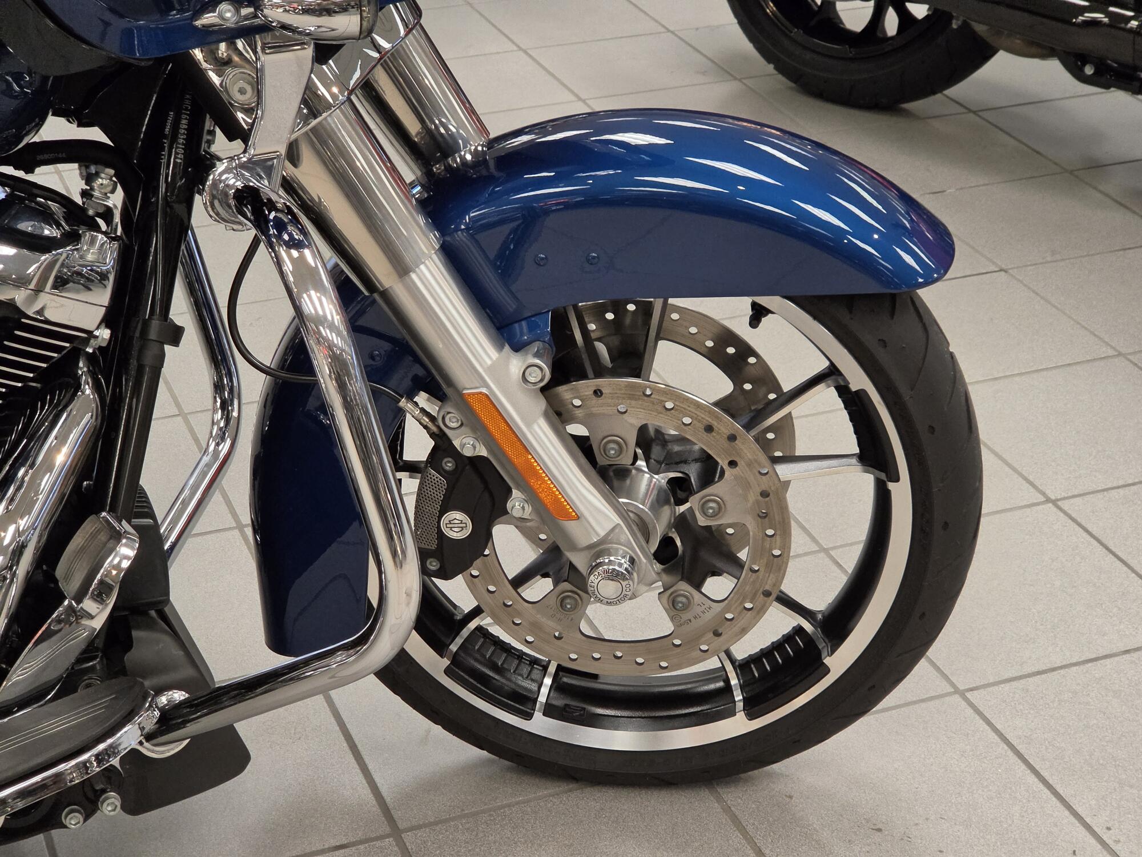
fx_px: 2276
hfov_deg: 28.2
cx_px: 571
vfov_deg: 21.3
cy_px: 428
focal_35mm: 69
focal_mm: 7
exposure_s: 1/120
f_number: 2.4
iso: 400
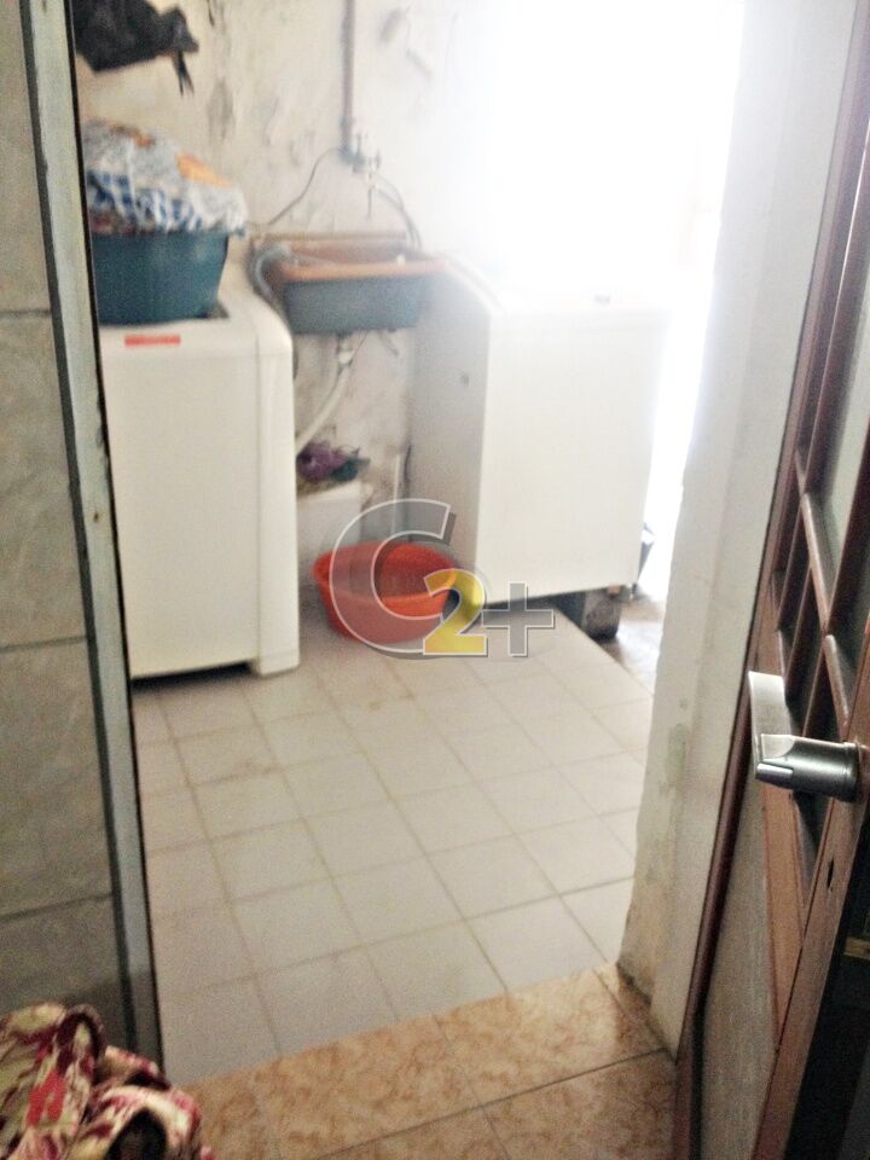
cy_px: 580
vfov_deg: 52.6
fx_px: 1173
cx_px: 435
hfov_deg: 40.7
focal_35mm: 35
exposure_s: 1/20
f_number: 2.4
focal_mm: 4.28
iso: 100
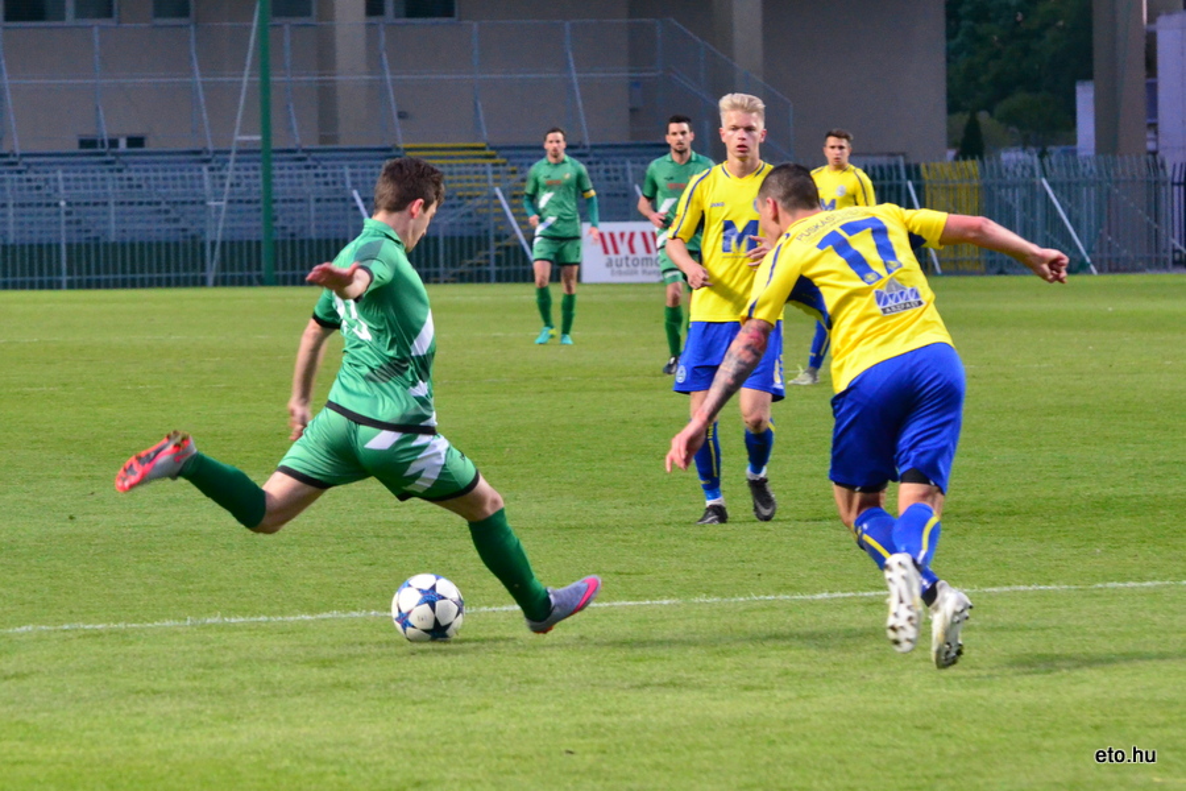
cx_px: 593
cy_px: 396
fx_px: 5732
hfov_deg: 11.8
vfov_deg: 7.9
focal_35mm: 174
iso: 3200
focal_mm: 116
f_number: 5.6
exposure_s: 1/400
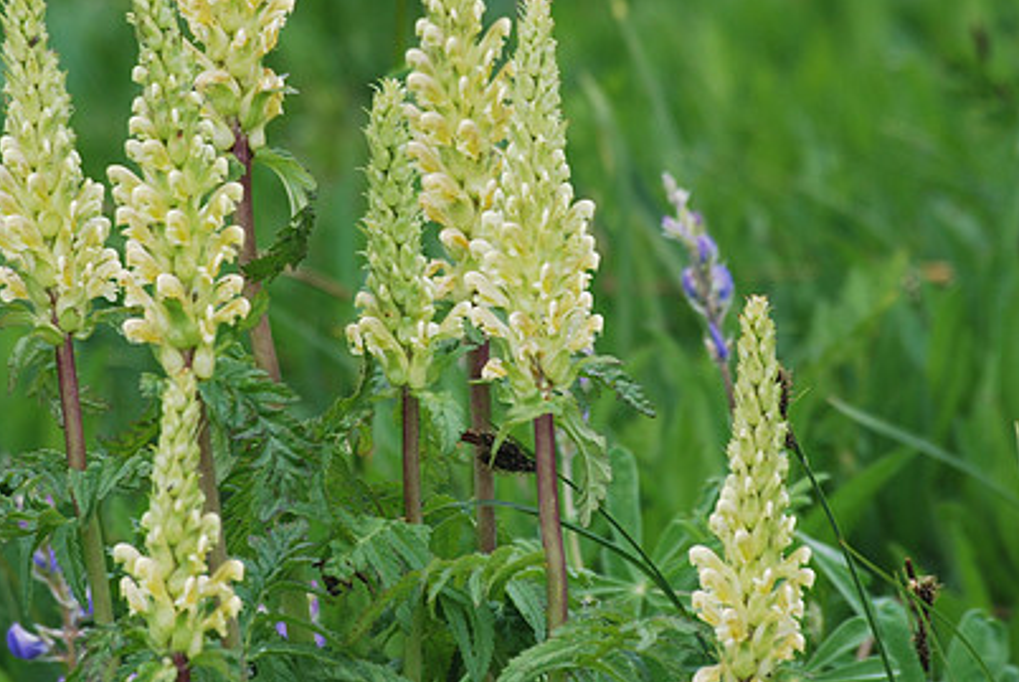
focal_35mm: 649
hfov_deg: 3.2
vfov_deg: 2.1
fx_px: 18390
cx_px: 479
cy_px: 200
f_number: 9
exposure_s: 1/125
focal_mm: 300
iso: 200
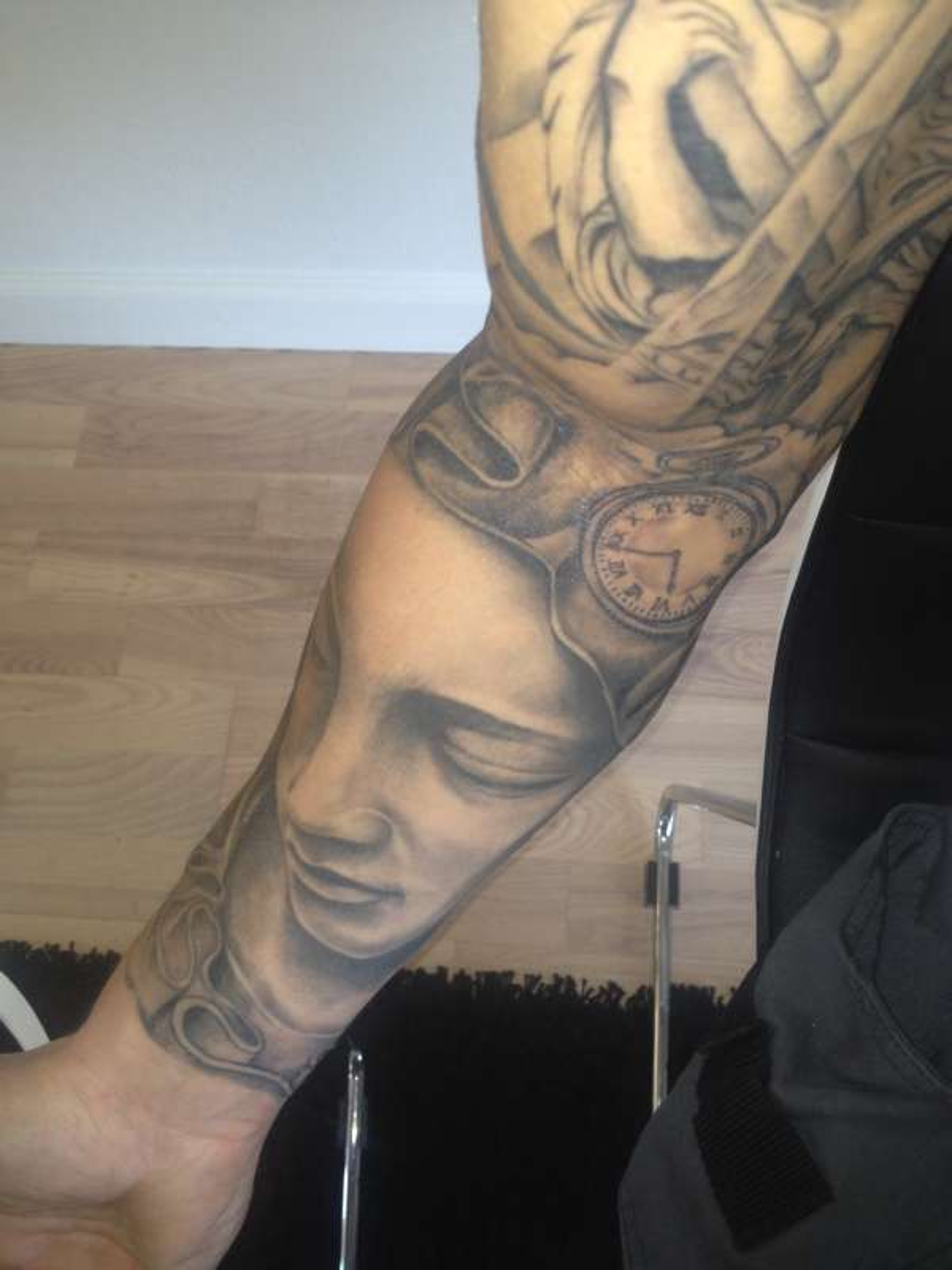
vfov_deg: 52.6
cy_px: 635
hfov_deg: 40.7
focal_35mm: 35
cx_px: 476
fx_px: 1283
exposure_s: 1/20
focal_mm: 4.28
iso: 100
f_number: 2.4
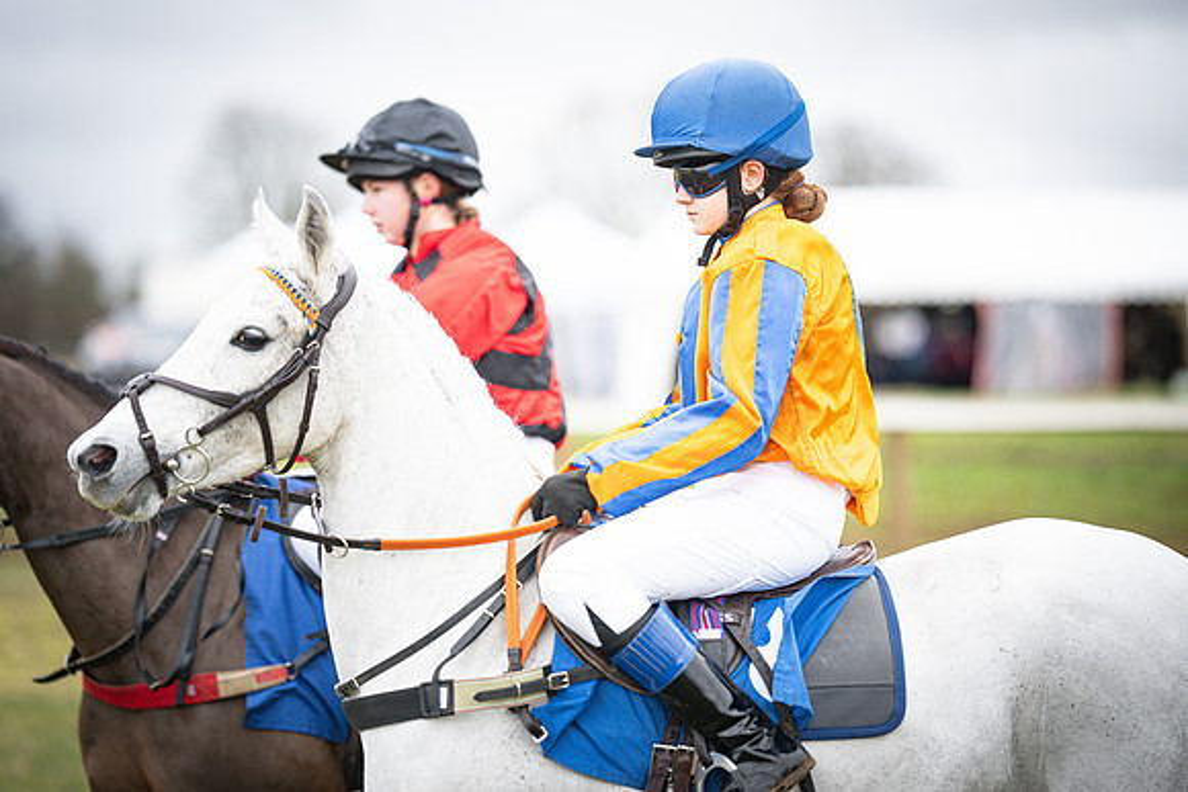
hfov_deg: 15.2
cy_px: 396
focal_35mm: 135
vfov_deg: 10.2
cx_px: 594
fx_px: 4456
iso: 800
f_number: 1.9
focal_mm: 135
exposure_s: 1/1200
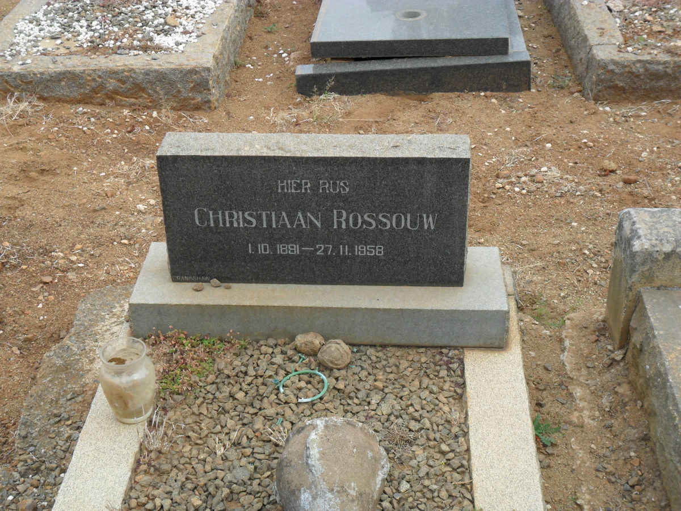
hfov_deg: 36.8
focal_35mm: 52
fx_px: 1023
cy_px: 256
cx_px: 340
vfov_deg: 28.0
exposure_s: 1/180
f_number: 5
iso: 100
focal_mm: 9.3
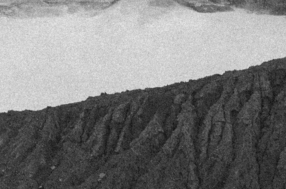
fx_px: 3084
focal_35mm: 389
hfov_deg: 5.3
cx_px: 34
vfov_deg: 3.5
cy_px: -129
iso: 500
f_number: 5.6
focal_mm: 50
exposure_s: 1/400
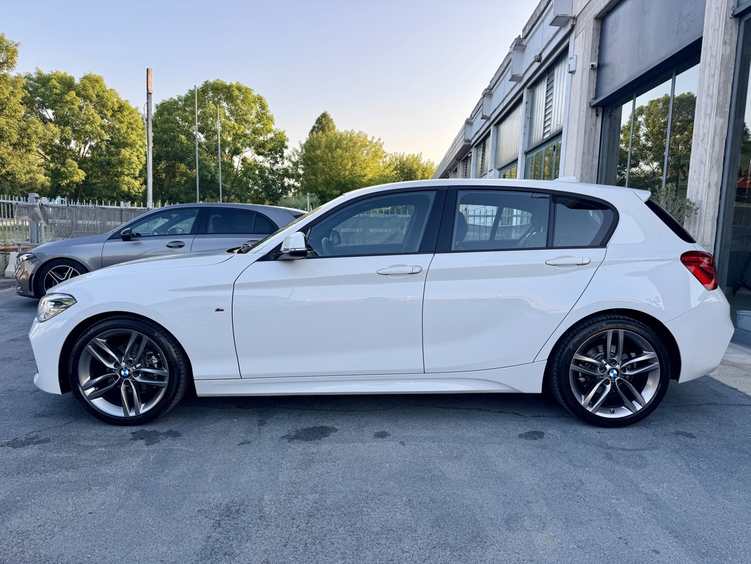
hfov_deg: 71.6
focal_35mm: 24
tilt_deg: -5.6
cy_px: 282
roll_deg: -2.0
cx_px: 376
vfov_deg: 56.8
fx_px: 521
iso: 80
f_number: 1.78
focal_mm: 6.76
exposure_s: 1/678
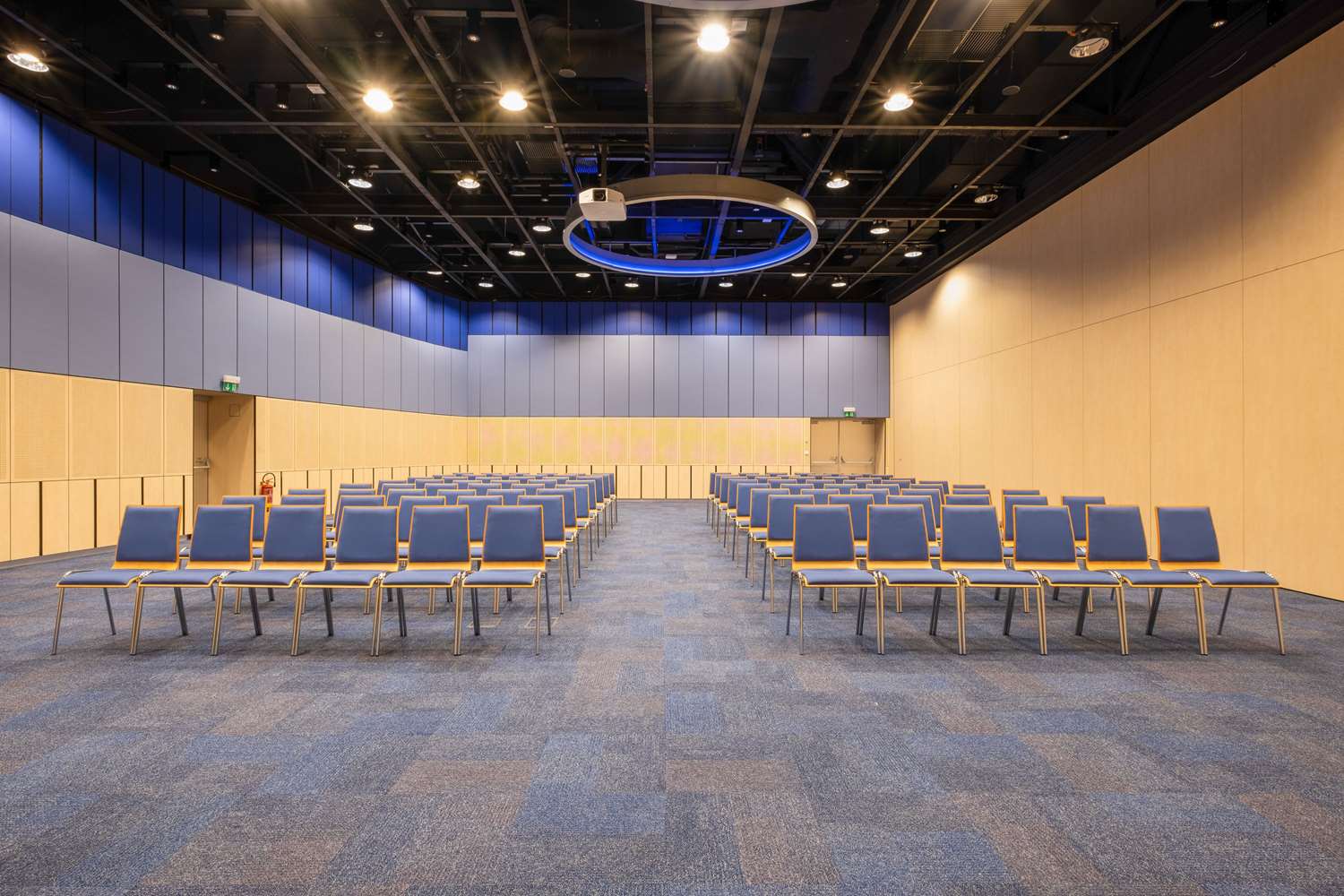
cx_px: 672
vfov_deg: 70.4
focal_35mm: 17
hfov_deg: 93.3
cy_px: 448
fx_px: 635
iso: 100
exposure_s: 2.5
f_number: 11
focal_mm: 11.5
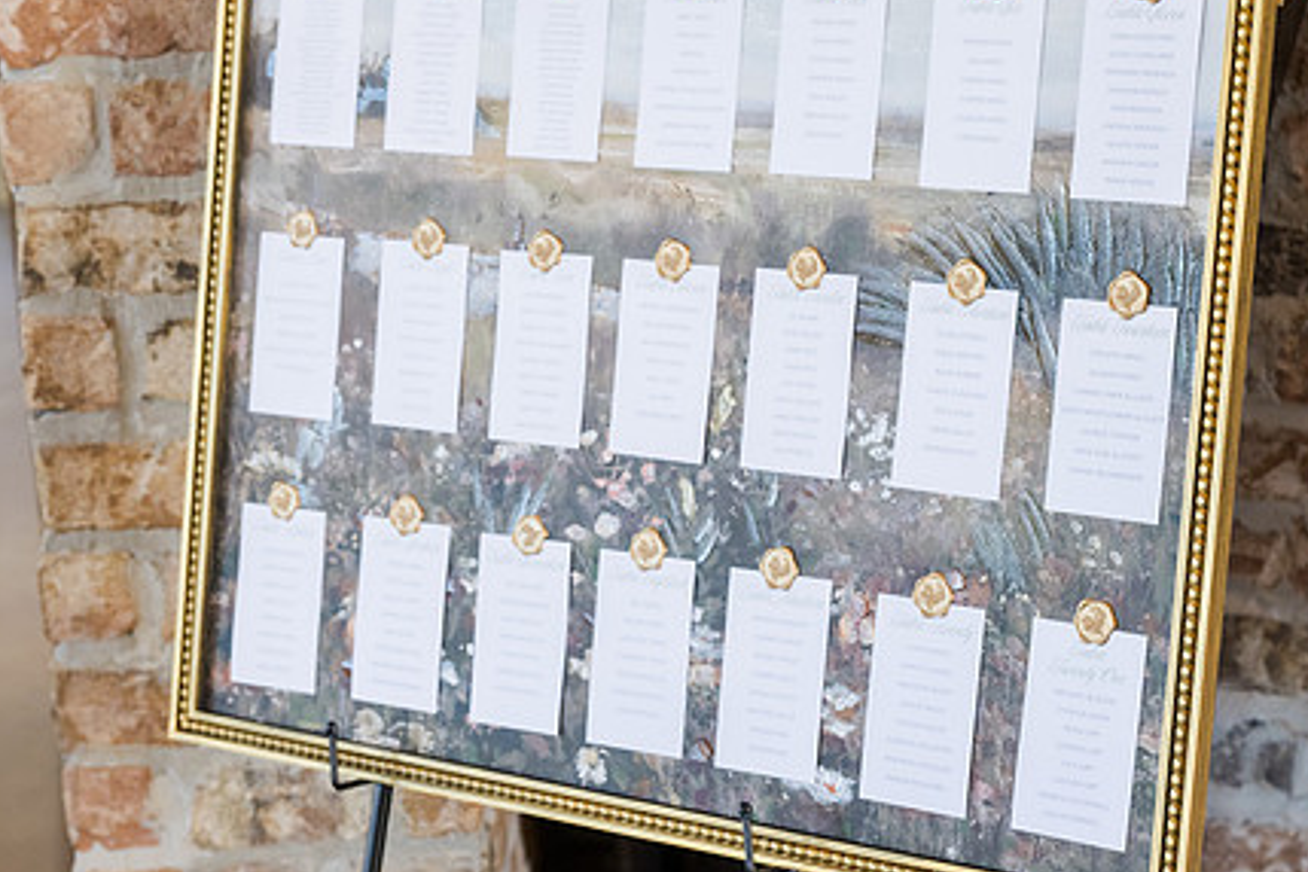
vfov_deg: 16.8
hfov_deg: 25.0
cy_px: 371
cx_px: 796
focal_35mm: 81
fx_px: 2943
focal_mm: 55
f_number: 5
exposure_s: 1/80
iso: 1250
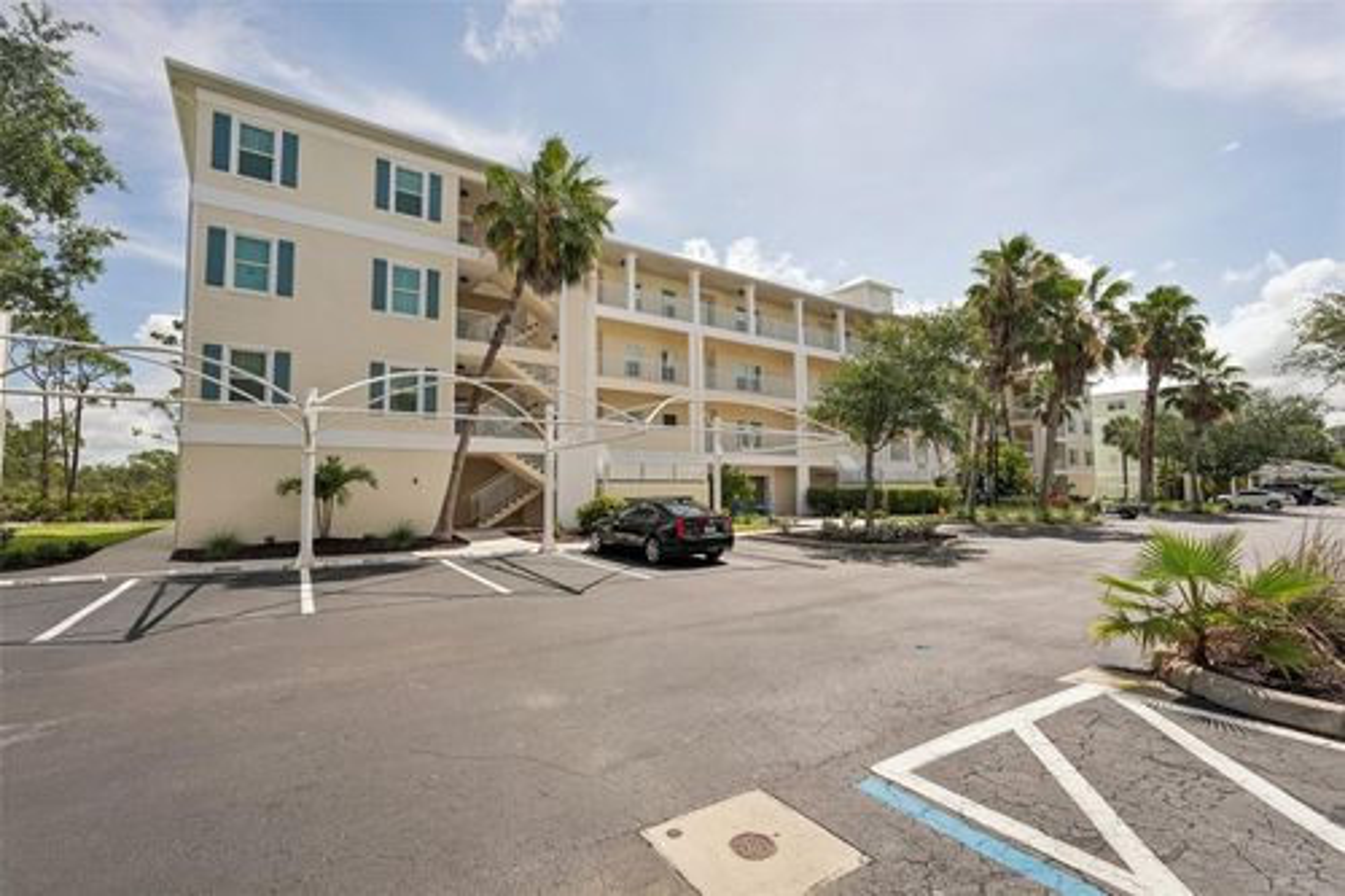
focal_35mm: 16
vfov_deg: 73.7
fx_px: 598
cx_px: 672
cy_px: 448
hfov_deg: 96.8
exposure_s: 1/1250
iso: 400
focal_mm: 16
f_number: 8
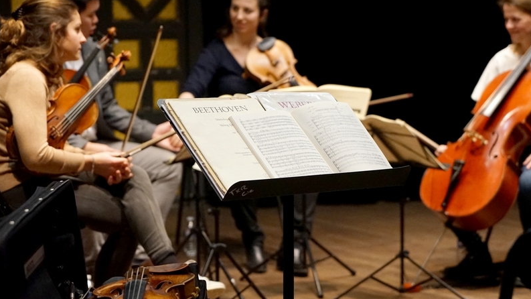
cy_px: 145
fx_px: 1042
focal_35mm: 74
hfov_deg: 28.6
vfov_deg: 16.3
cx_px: 267
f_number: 4
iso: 4000
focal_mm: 70
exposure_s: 1/160
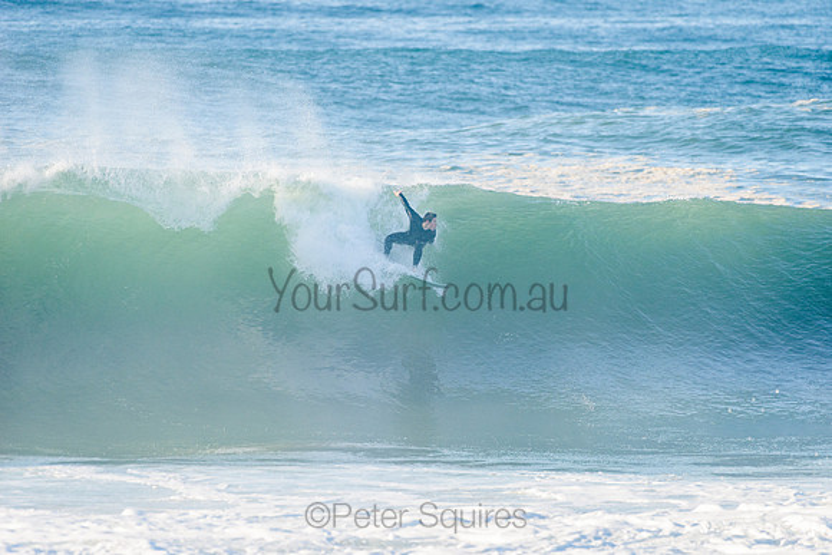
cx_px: 416
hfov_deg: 4.1
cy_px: 278
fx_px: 11558
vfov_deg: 2.8
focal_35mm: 500
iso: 450
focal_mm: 500
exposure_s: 1/1600
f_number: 5.6
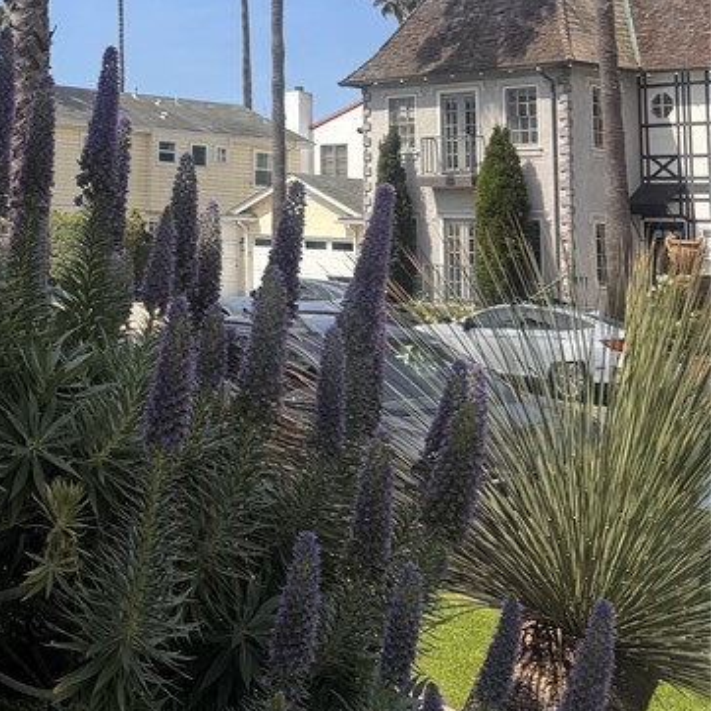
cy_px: -4
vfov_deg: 27.0
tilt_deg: +9.4
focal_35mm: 60
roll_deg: -2.2
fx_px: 1394
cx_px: -41
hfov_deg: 26.7
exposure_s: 1/4608
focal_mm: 6.76
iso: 80
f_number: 1.78
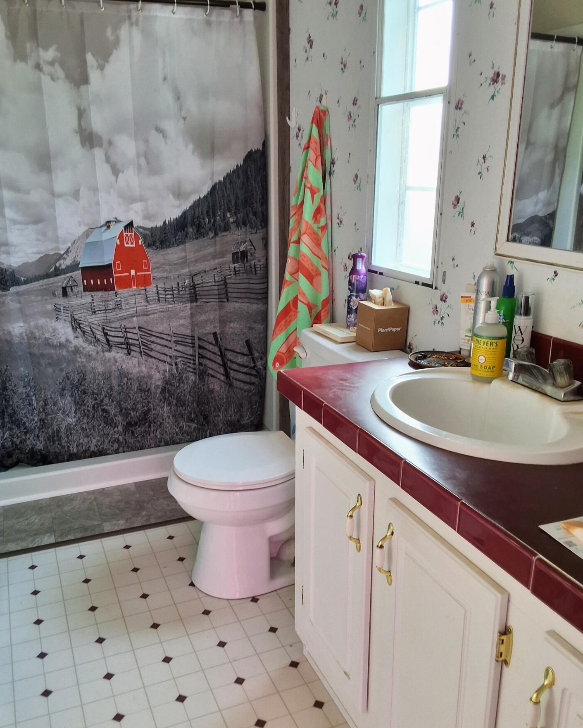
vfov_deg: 57.2
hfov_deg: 47.1
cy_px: 379
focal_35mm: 31
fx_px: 668
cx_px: 278
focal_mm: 2.91
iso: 50
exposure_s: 1/50
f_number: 1.9
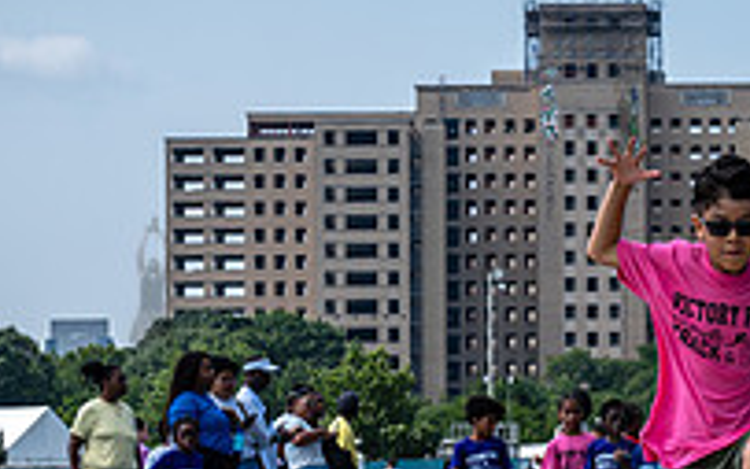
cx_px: 624
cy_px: 458
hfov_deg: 11.9
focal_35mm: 175
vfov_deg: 7.5
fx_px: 3578
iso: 100
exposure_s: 1/800
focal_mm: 58
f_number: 5
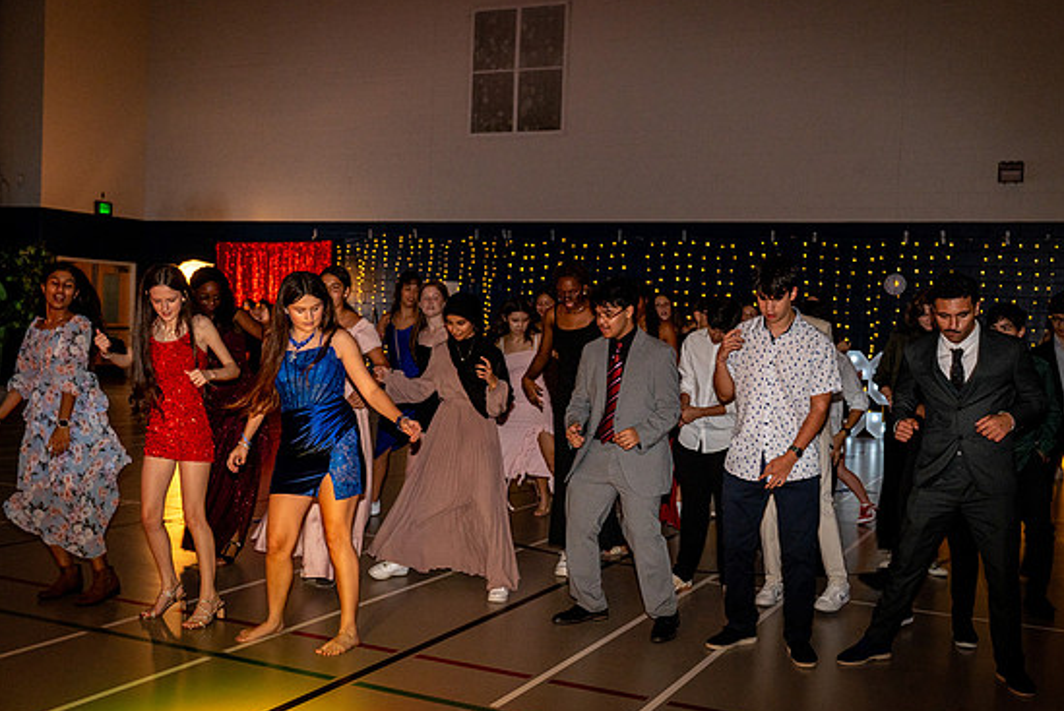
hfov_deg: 50.7
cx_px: 547
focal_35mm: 38
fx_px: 1124
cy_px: 365
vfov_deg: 35.1
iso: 1250
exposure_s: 1/80
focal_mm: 36
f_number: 4
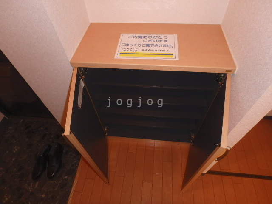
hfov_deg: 79.0
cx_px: 136
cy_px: 102
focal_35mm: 21
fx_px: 165
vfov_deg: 63.4
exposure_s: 1/30
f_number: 3.5
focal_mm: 3.7
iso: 400
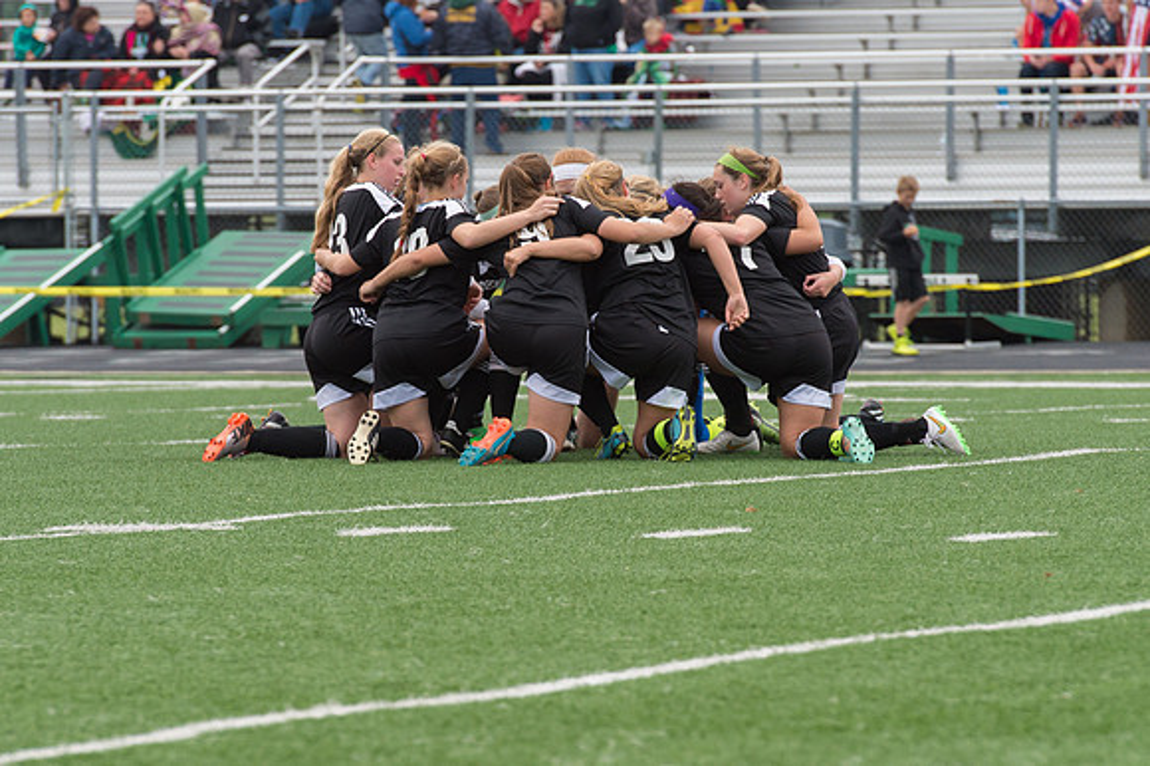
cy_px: 441
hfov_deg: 7.3
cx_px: 593
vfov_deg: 4.8
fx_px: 9046
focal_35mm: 283
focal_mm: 200
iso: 1000
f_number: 6.3
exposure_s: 1/800
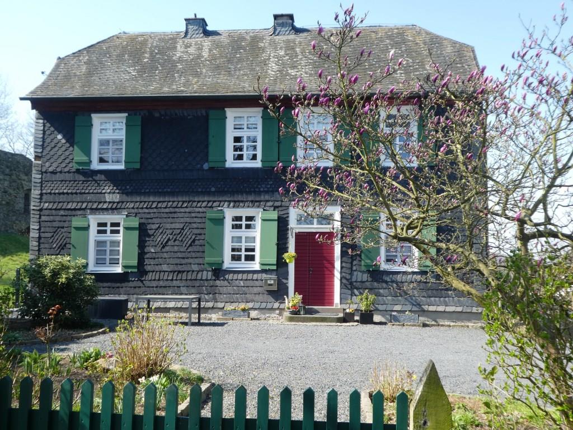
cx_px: 286
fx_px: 579
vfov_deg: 40.7
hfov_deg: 52.6
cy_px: 215
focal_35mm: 35
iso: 80
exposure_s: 1/200
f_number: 3.7
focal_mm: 6.3
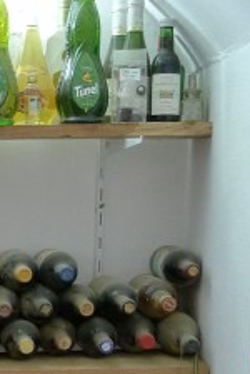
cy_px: 382
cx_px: -102
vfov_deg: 18.5
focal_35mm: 107
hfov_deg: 12.3
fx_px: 1111
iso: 400
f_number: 2.2
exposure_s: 1/40
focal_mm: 6.4
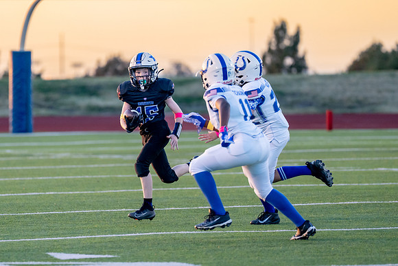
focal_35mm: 320
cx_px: 143
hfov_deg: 6.4
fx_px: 3537
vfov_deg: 4.3
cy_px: 137
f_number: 2.8
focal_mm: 200
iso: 1000
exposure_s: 1/1250
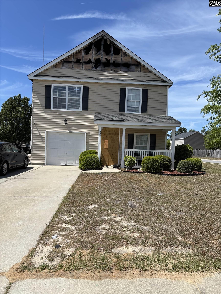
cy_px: 147
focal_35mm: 26
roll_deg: -2.7
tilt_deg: -0.6
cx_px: 110
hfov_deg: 53.1
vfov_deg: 67.3
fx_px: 221
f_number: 1.6
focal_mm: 5.96
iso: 50
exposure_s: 1/3937
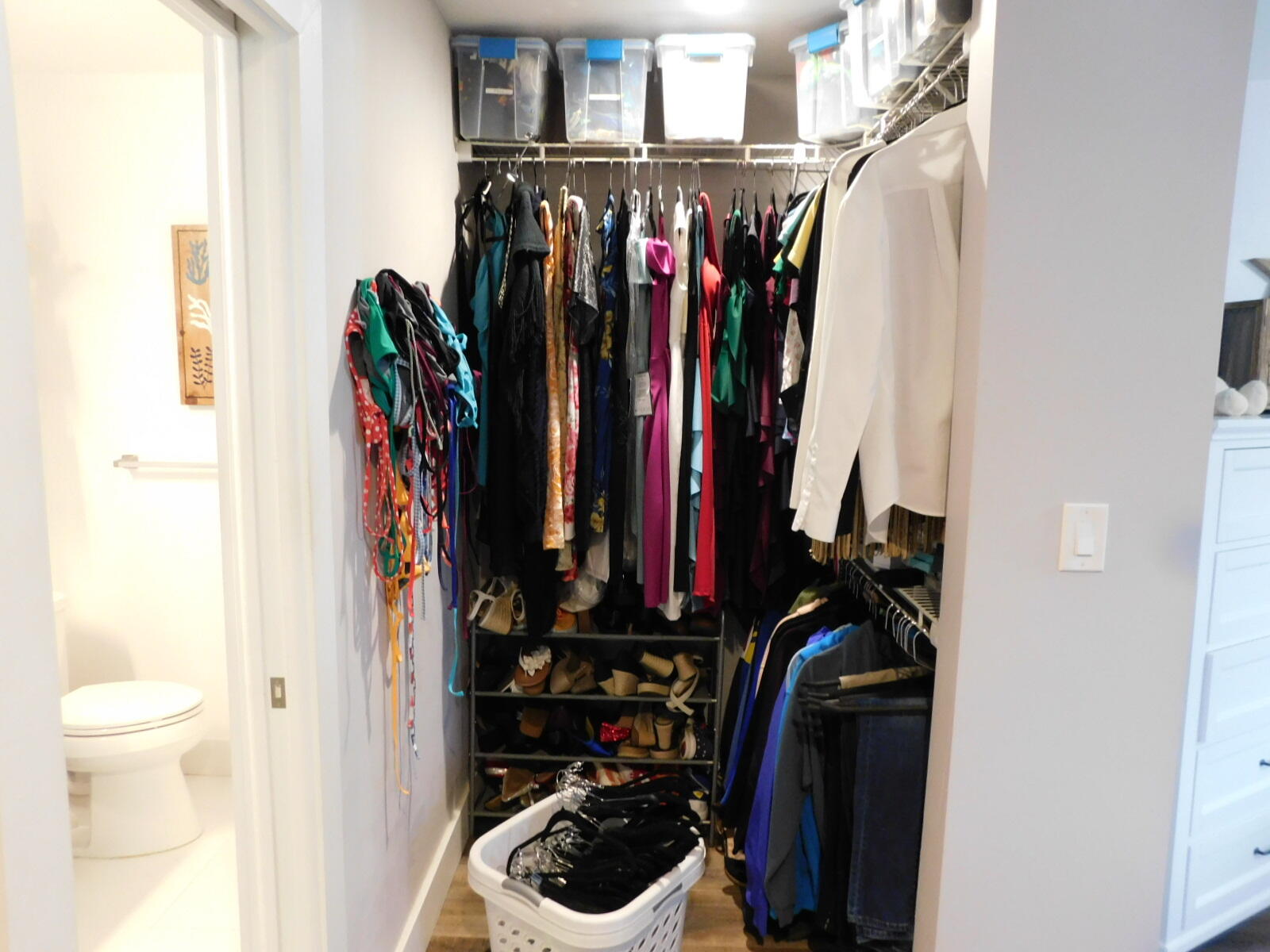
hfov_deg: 73.9
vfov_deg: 58.9
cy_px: 476
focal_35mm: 23
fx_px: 844
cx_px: 635
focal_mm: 4
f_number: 3
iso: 400
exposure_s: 1/10
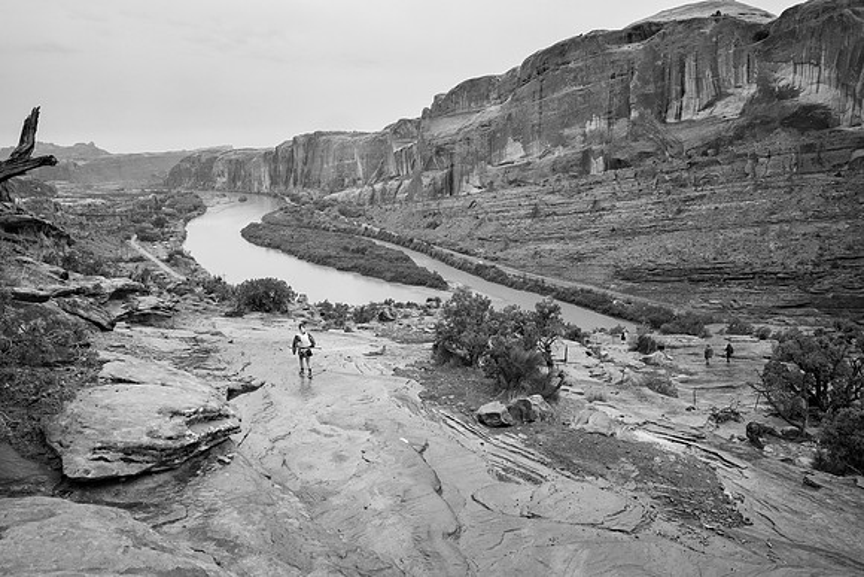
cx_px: 432
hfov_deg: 73.7
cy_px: 288
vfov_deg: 53.2
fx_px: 576
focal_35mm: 24
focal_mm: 24
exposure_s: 1/1600
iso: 8000
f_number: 10
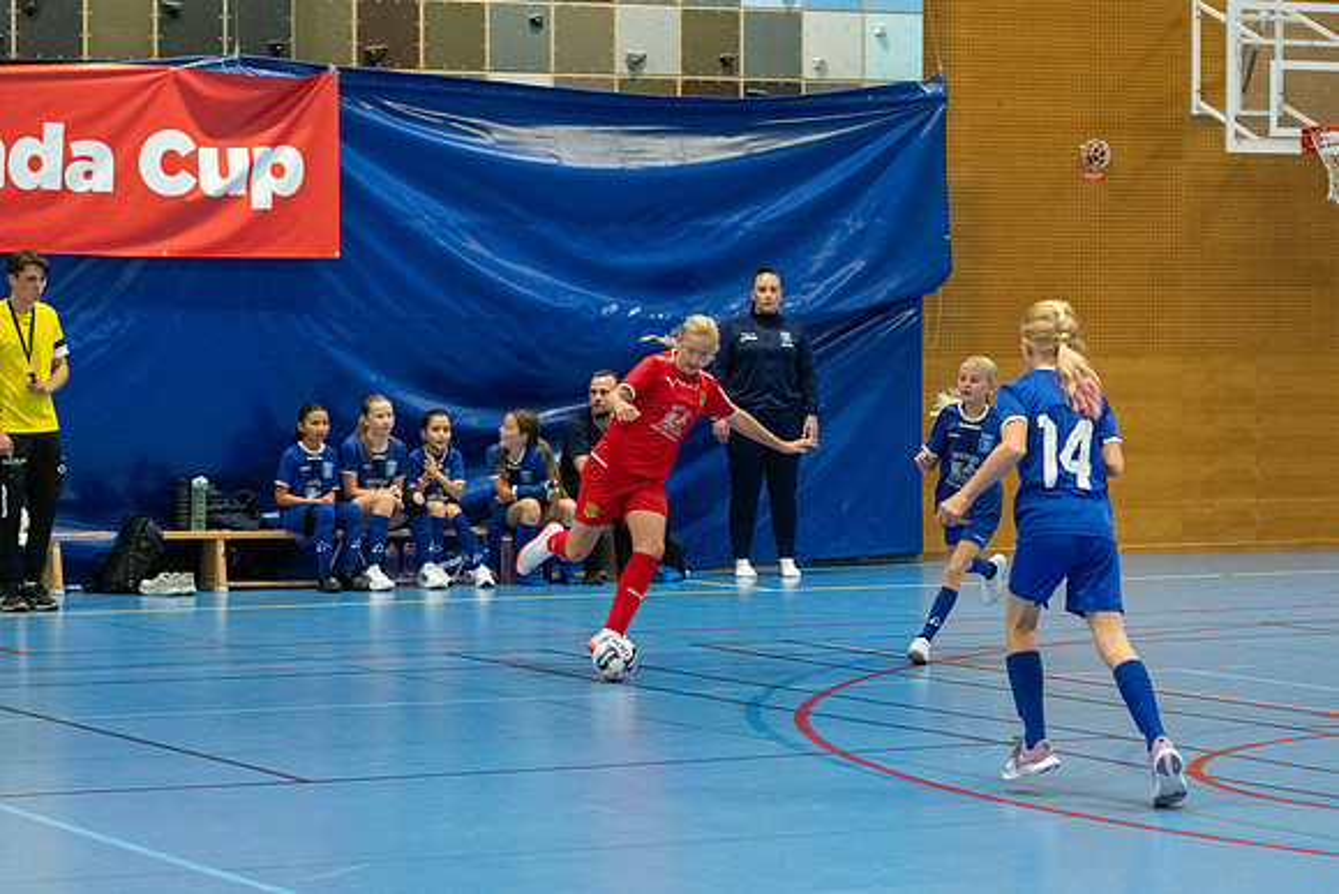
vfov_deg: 11.0
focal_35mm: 124
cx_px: 670
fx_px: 4631
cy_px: 447
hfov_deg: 16.5
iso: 5000
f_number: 3.5
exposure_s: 1/400
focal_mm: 78
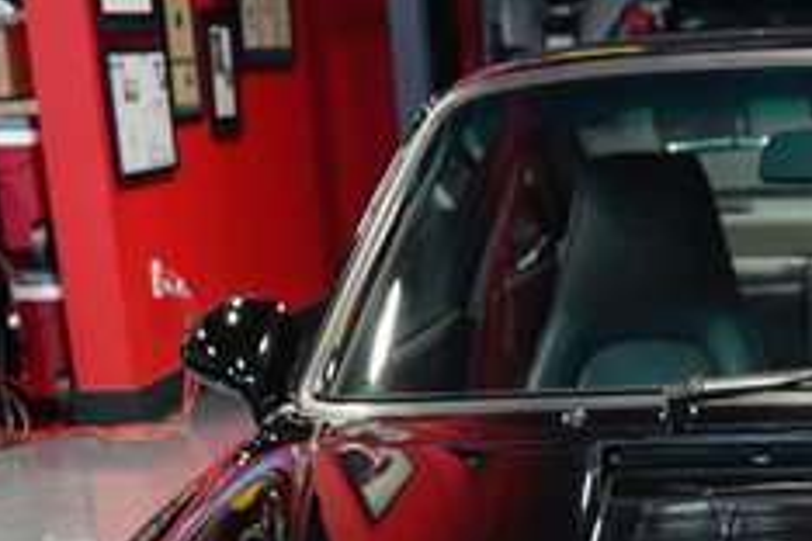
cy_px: 884
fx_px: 2075
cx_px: 873
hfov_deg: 21.1
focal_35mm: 92
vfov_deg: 13.7
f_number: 3.5
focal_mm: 28
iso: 12800
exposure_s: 1/100
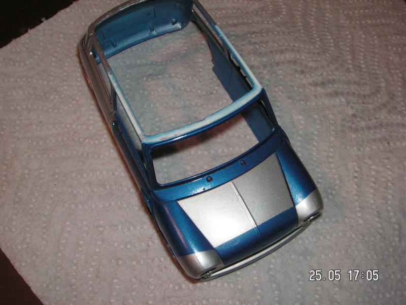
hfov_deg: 49.0
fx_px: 446
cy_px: 152
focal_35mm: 38
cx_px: 203
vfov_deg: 37.7
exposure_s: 1/45
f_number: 6.6
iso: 160
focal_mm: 6.3
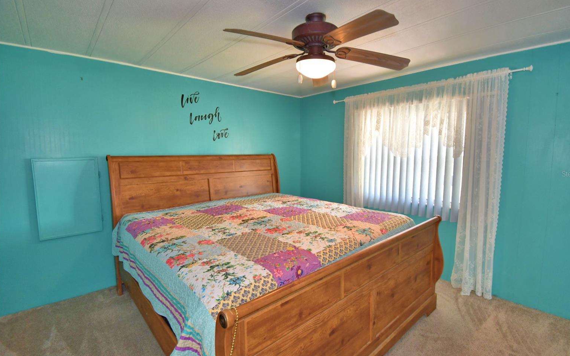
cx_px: 297
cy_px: 174
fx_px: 249
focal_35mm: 16
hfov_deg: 97.8
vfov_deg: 71.2
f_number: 4.5
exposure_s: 1/30
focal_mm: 10
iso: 280
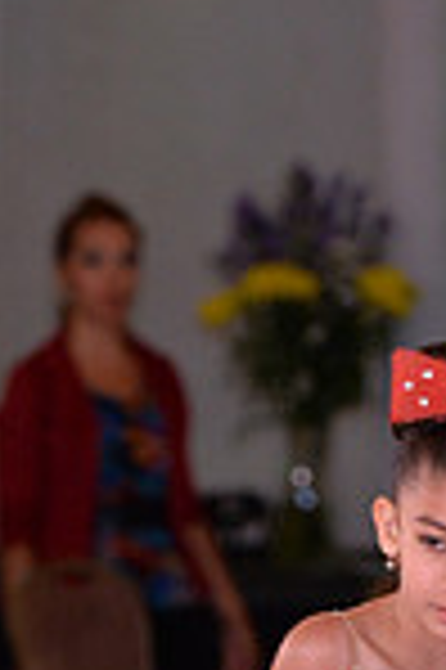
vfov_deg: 2.8
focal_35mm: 738
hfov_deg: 1.9
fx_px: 13745
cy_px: 1034
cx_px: 394
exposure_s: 1/250
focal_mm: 190
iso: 2000
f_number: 5.6
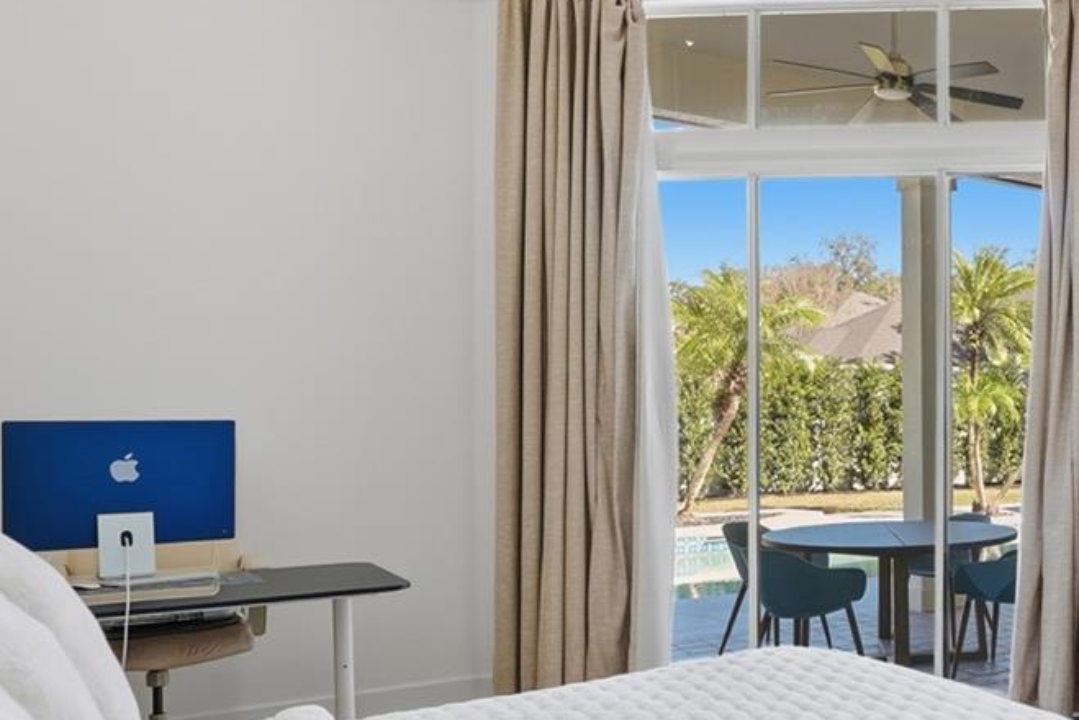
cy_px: 443
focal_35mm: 35
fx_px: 1063
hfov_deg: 45.9
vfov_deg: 37.2
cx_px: 1061
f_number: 6.3
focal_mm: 14.6
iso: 250
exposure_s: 1/250
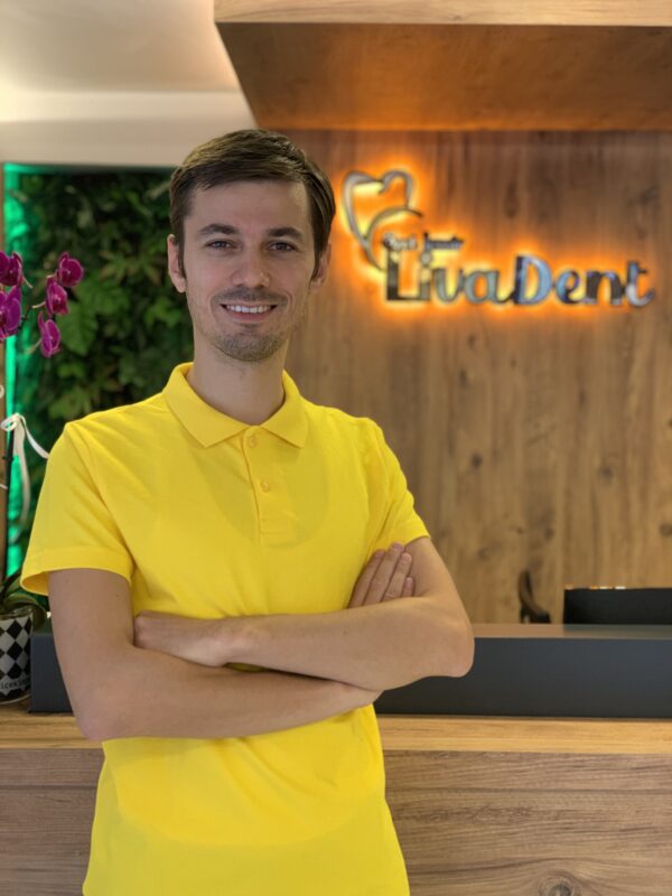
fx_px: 1346
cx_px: 336
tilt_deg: -2.7
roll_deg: +0.4
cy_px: 448
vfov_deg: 36.8
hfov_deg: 28.0
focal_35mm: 52
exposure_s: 1/60
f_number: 2.4
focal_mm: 6
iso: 160
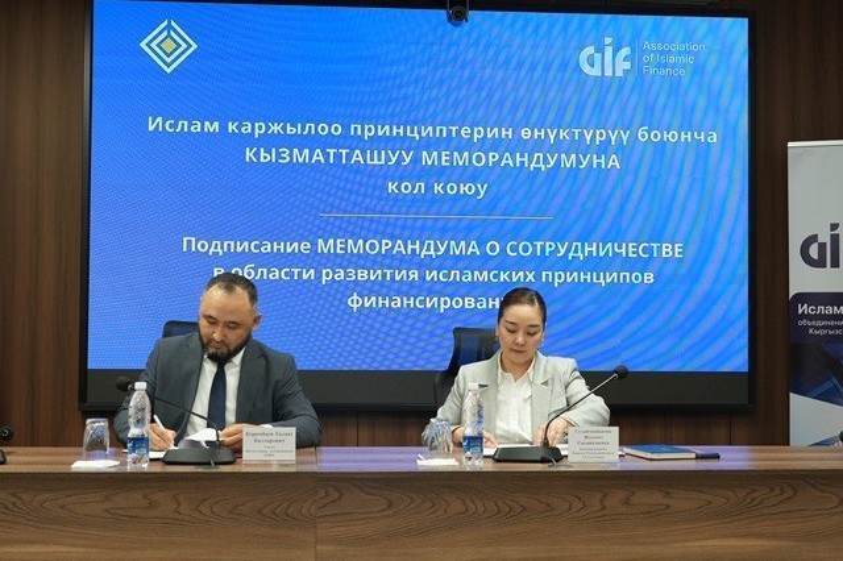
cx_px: 422
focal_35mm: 41
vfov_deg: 32.6
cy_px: 280
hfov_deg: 47.4
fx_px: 960
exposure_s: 1/100
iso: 1600
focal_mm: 41
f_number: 5.6
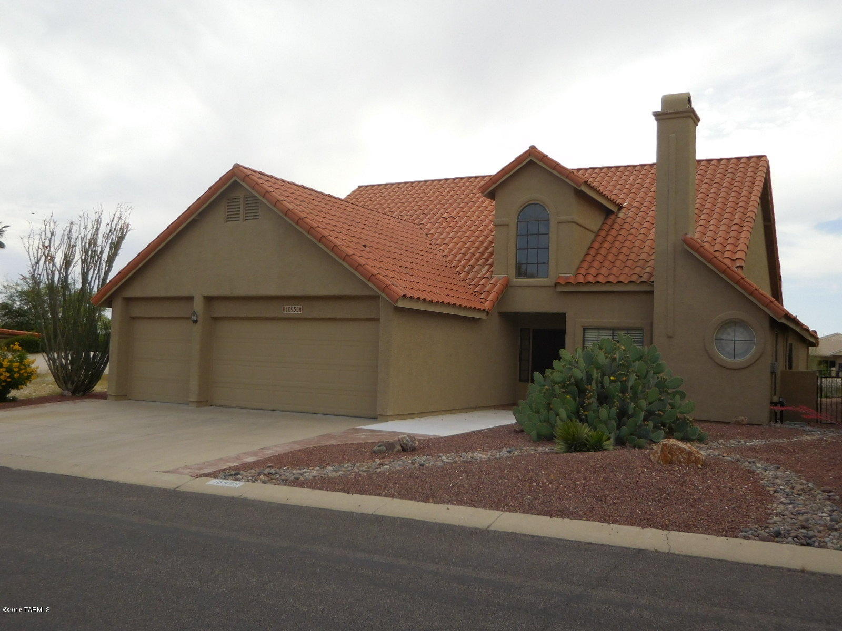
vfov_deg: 42.9
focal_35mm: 33
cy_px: 316
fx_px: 803
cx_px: 421
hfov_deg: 55.4
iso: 125
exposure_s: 1/1000
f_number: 3.7
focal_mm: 5.9
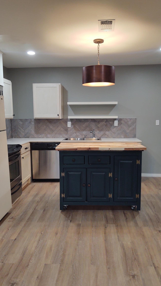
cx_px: 83
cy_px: 142
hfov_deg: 38.9
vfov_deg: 64.3
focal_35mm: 30
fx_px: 228
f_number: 1.7
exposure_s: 1/60
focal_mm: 4.75
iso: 125
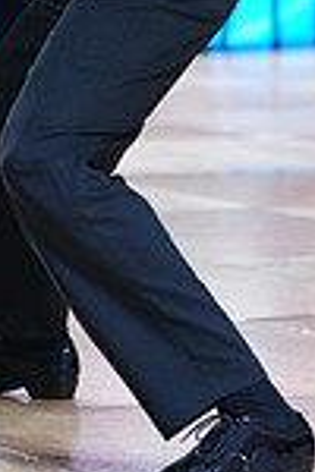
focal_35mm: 379
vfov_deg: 5.4
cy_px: -283
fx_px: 4974
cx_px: -74
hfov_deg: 3.6
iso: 800
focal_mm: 98
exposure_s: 1/400
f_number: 2.8
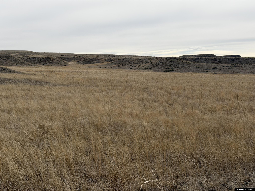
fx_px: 354
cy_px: 96
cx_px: 128
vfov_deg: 30.3
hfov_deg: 39.7
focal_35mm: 48
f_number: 1.78
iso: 80
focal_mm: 6.76
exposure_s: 1/9901
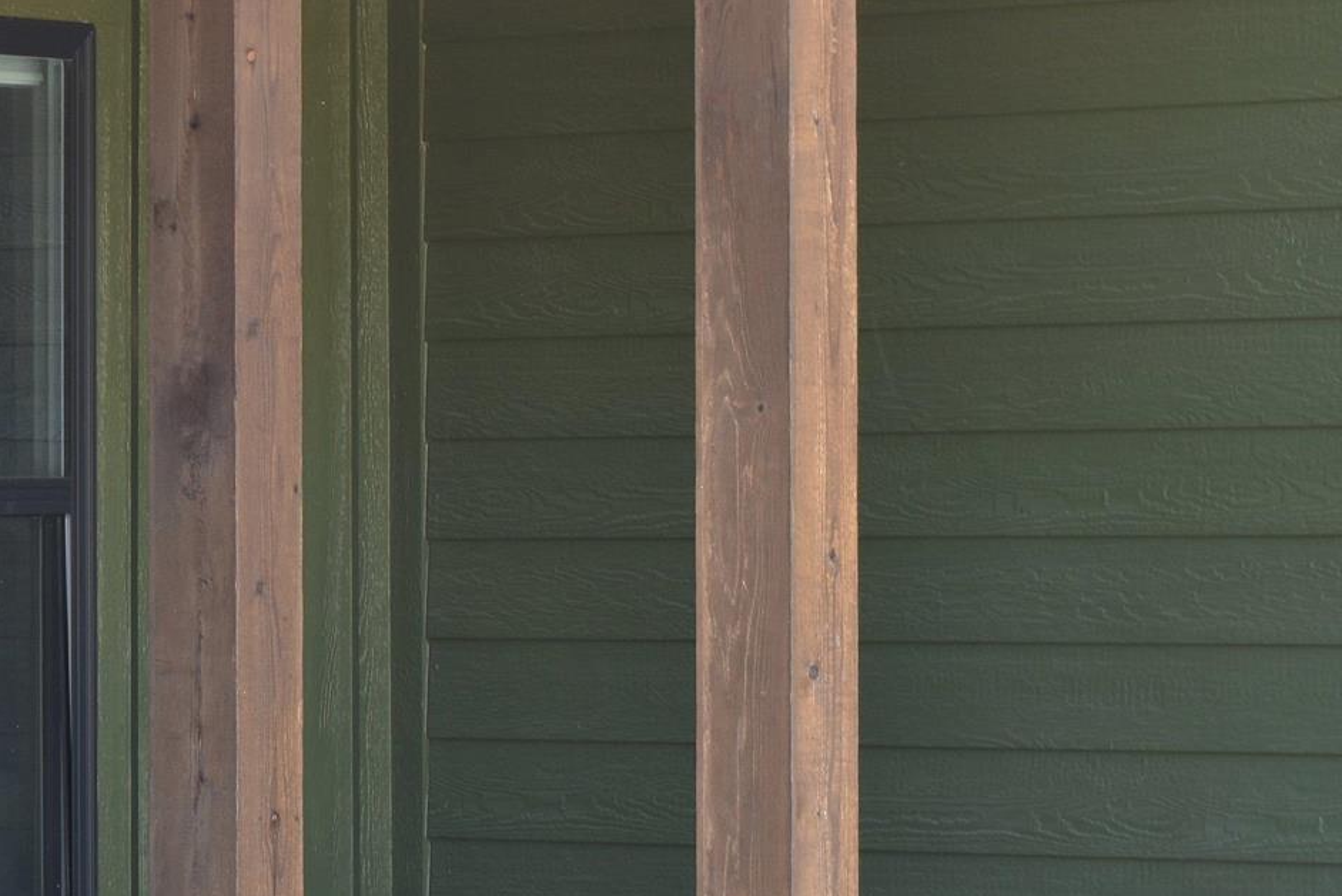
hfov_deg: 11.0
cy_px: 522
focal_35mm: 186
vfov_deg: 7.4
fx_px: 6935
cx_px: 247
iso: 100
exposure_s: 1/15
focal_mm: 38
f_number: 7.1
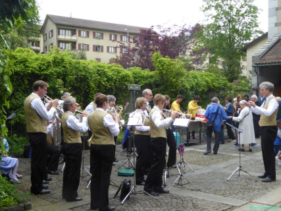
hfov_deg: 46.8
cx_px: 140
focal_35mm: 40
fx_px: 325
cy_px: 106
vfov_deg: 35.9
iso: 100
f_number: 3.8
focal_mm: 7.2
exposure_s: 1/100
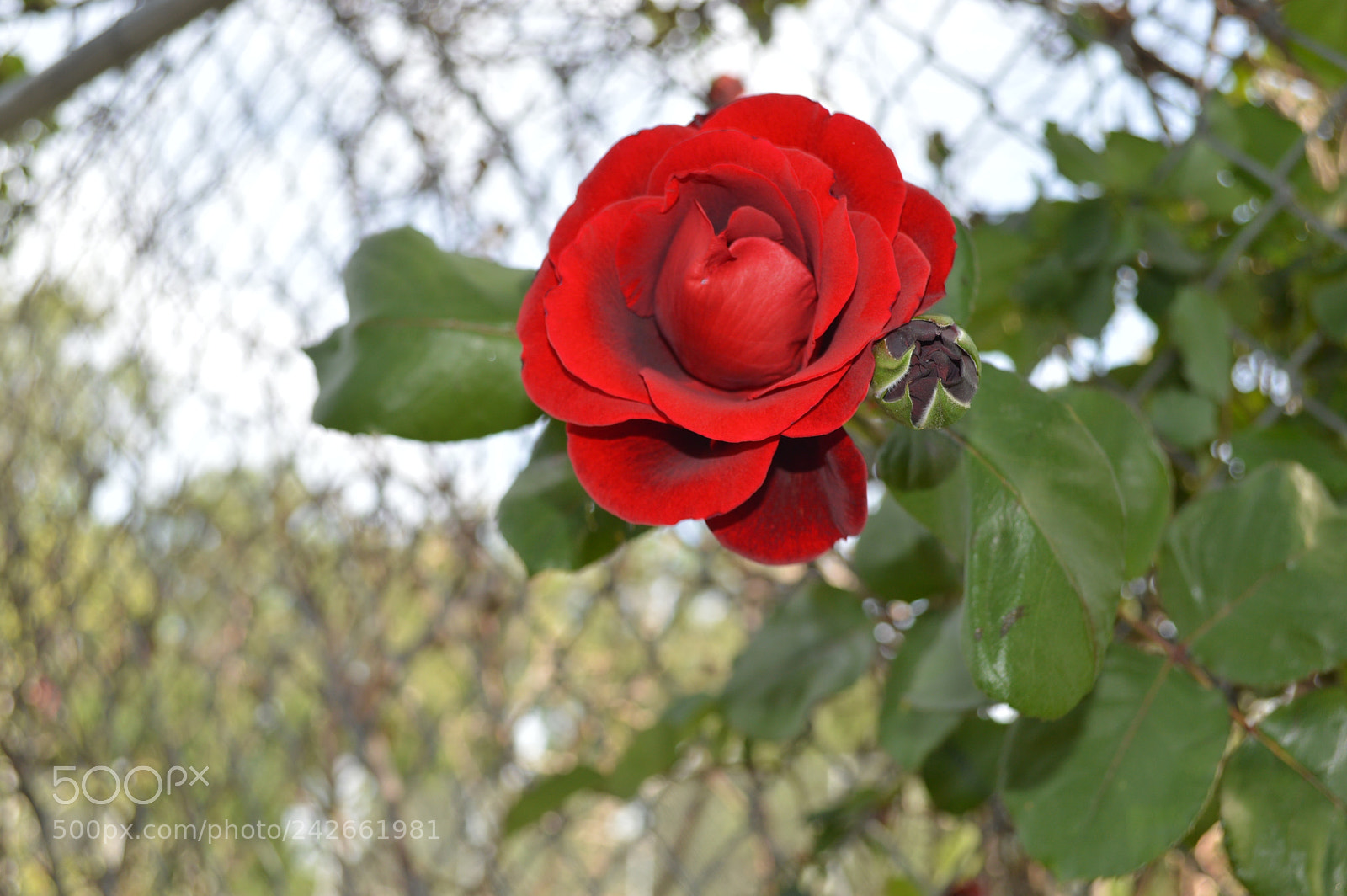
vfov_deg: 29.8
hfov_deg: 43.6
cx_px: 674
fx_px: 1682
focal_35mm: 45
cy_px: 448
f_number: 4.5
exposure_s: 1/125
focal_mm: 30
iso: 110
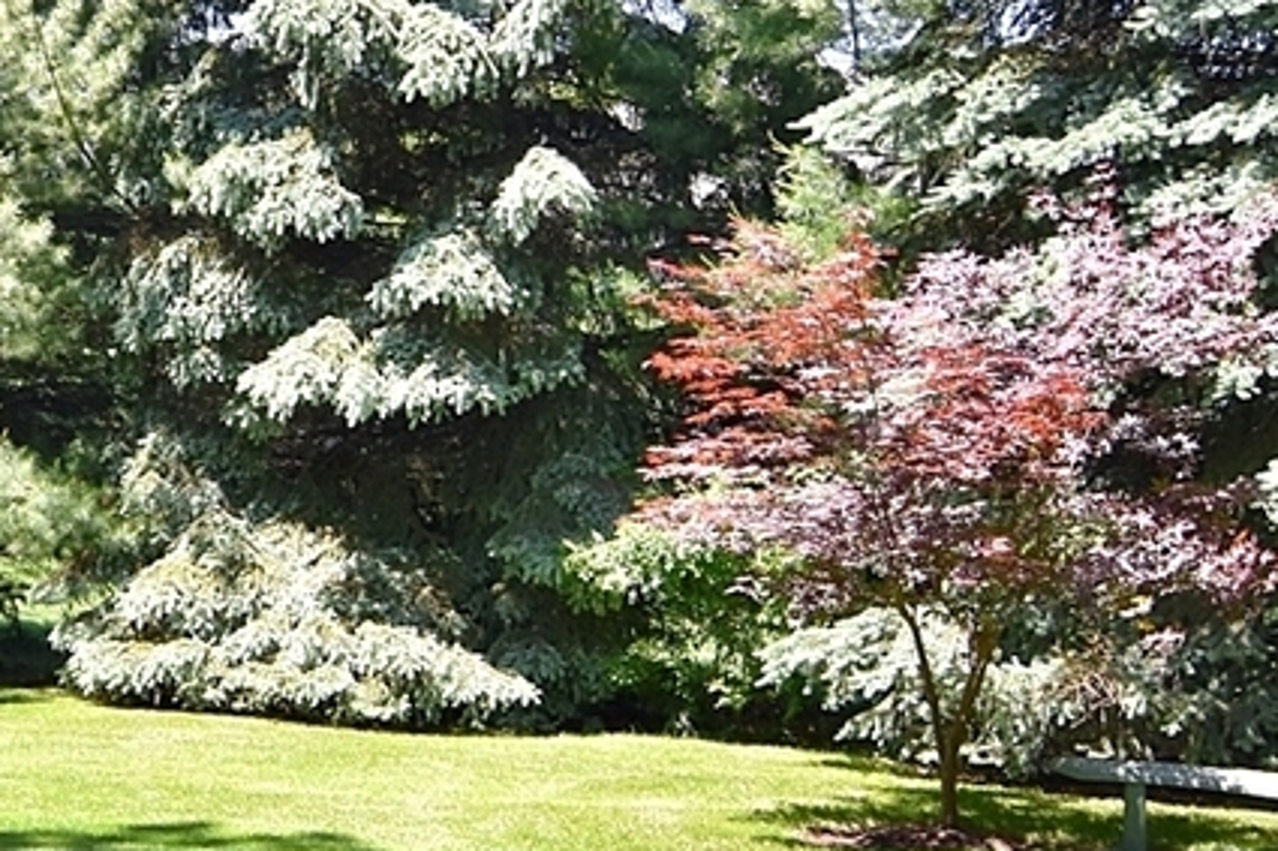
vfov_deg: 21.6
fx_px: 2232
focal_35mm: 63
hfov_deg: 29.3
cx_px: -81
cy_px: 463
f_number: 8
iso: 400
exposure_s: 1/250
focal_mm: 11
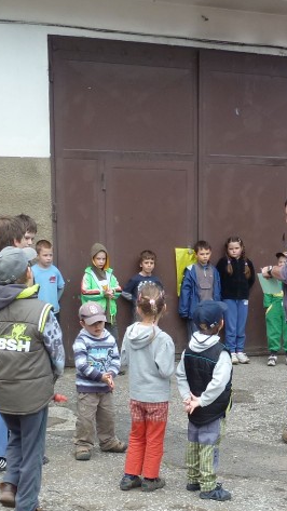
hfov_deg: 20.3
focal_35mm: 59
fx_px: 798
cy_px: 387
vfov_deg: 34.7
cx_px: 176
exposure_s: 1/80
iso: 80
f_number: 3.3
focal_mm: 4.1
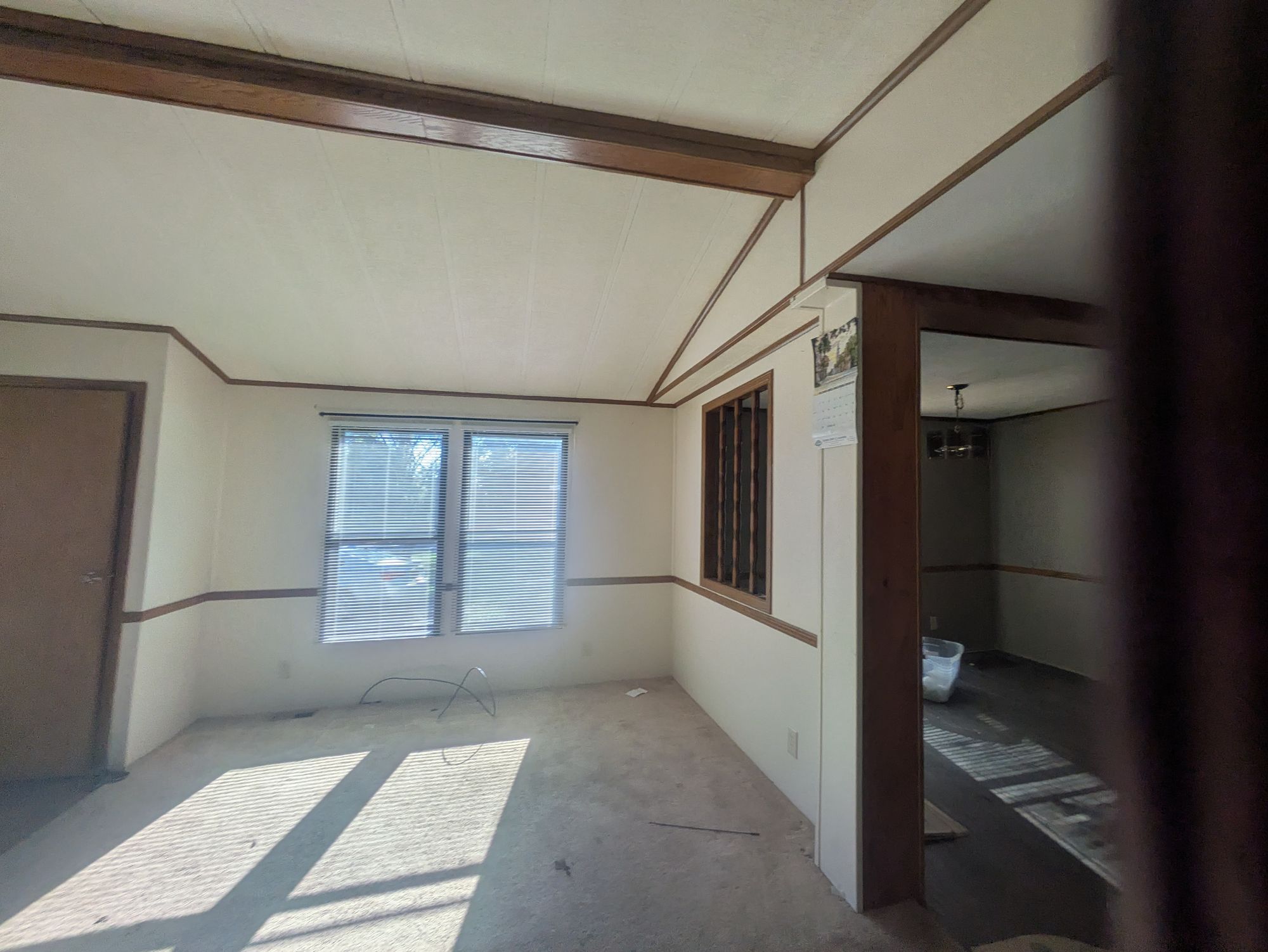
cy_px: 476
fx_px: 513
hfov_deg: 102.0
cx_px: 634
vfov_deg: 85.7
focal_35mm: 14
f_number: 2.2
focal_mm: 1.83
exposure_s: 1/330
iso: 53
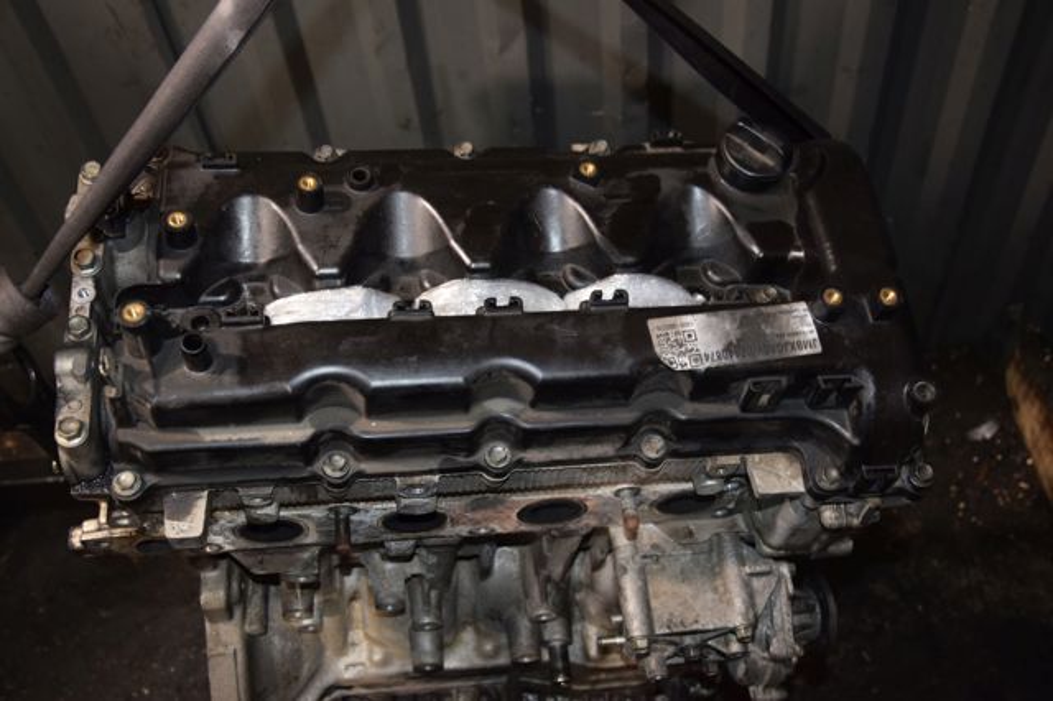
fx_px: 1140
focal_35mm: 39
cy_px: 350
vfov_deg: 34.2
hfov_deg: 49.6
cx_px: 526
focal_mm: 26
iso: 800
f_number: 5
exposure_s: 1/60
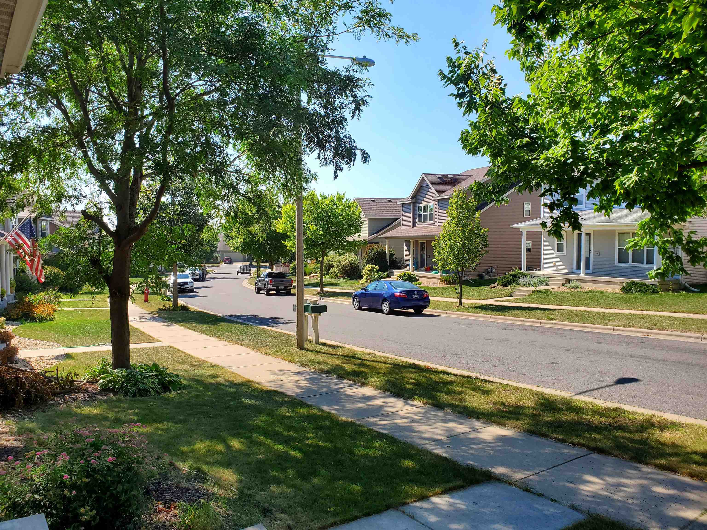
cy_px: 265
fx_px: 531
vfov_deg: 53.1
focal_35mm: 26
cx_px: 354
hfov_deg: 67.3
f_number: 2.4
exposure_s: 1/1136
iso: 50
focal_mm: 4.3
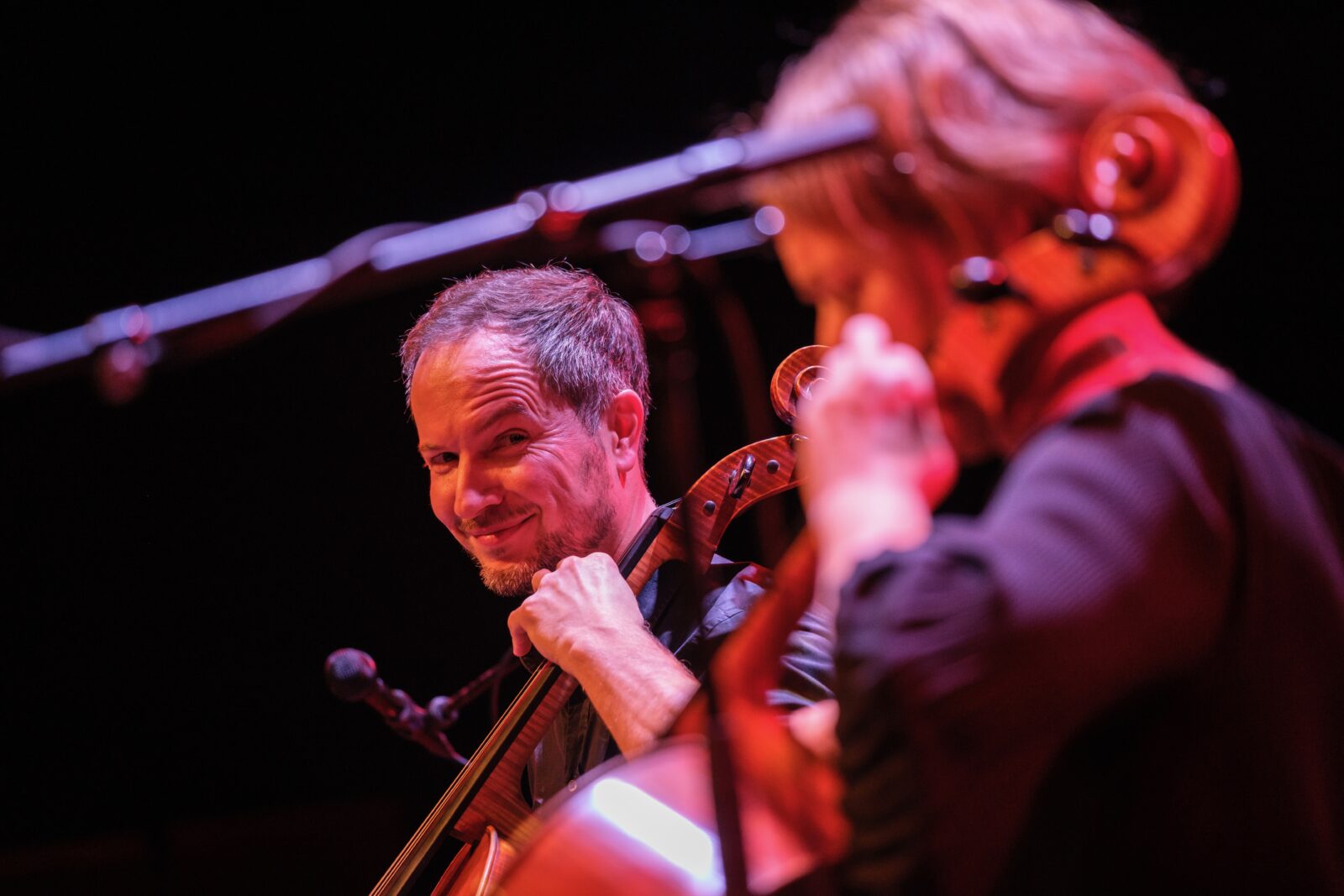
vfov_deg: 6.5
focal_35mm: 210
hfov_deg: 9.8
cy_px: 448
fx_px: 7840
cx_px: 672
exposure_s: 1/60
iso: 800
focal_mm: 140
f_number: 2.8
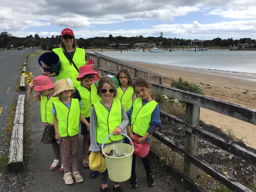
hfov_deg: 58.4
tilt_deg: -13.6
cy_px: 96
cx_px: 128
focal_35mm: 31
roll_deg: -0.3
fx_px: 229
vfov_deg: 45.4
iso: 25
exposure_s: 1/1199
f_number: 2.4
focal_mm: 3.3
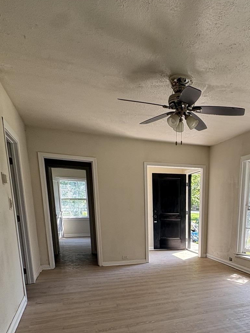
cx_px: 198
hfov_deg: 47.2
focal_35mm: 28
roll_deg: -1.5
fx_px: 270
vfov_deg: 58.5
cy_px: 267
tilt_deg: -10.9
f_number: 2.2
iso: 64
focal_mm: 2.22
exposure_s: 1/160
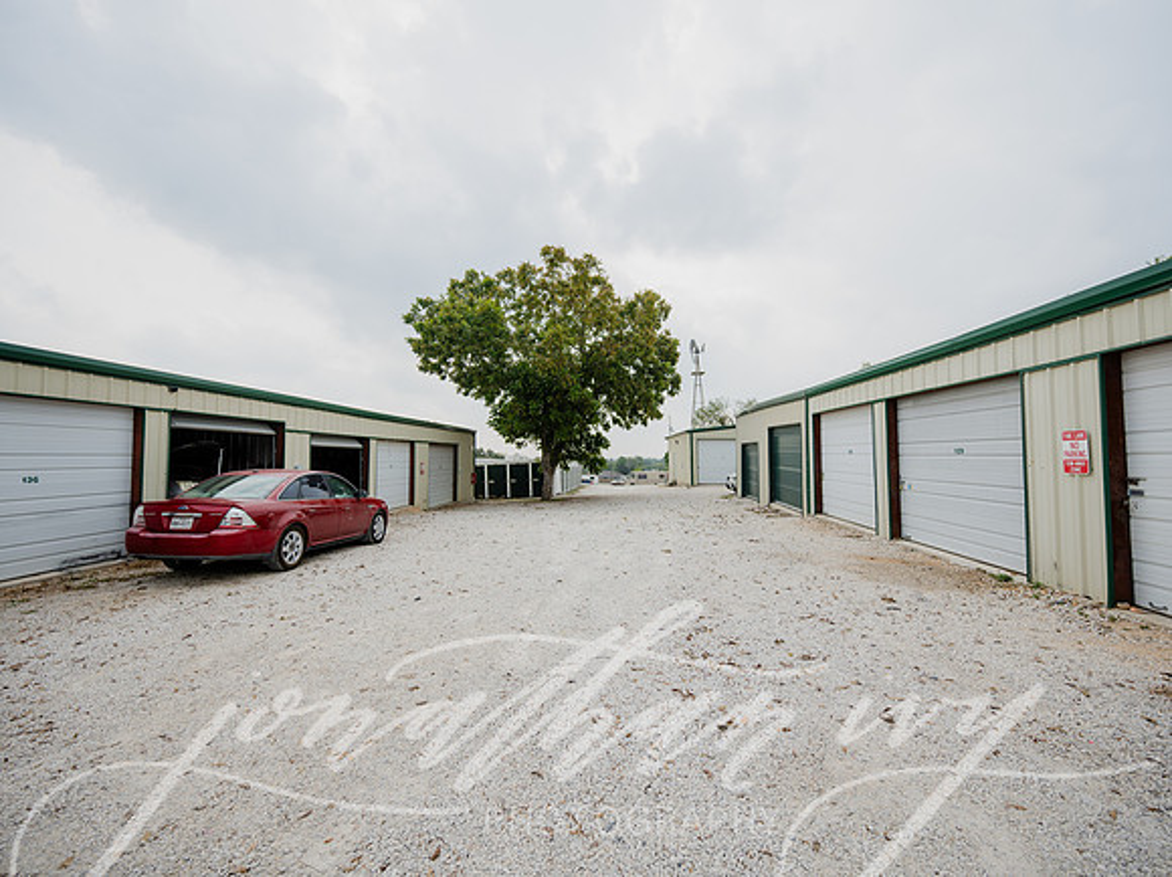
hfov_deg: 97.7
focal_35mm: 15
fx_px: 512
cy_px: 438
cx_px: 586
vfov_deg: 81.2
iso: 100
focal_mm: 14
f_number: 4
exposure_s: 1/500
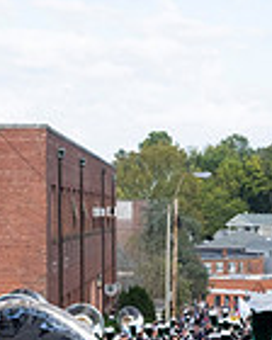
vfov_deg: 11.9
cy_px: 324
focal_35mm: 160
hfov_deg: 9.0
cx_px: 556
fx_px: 1610
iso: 400
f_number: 7.1
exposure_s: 1/320
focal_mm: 27
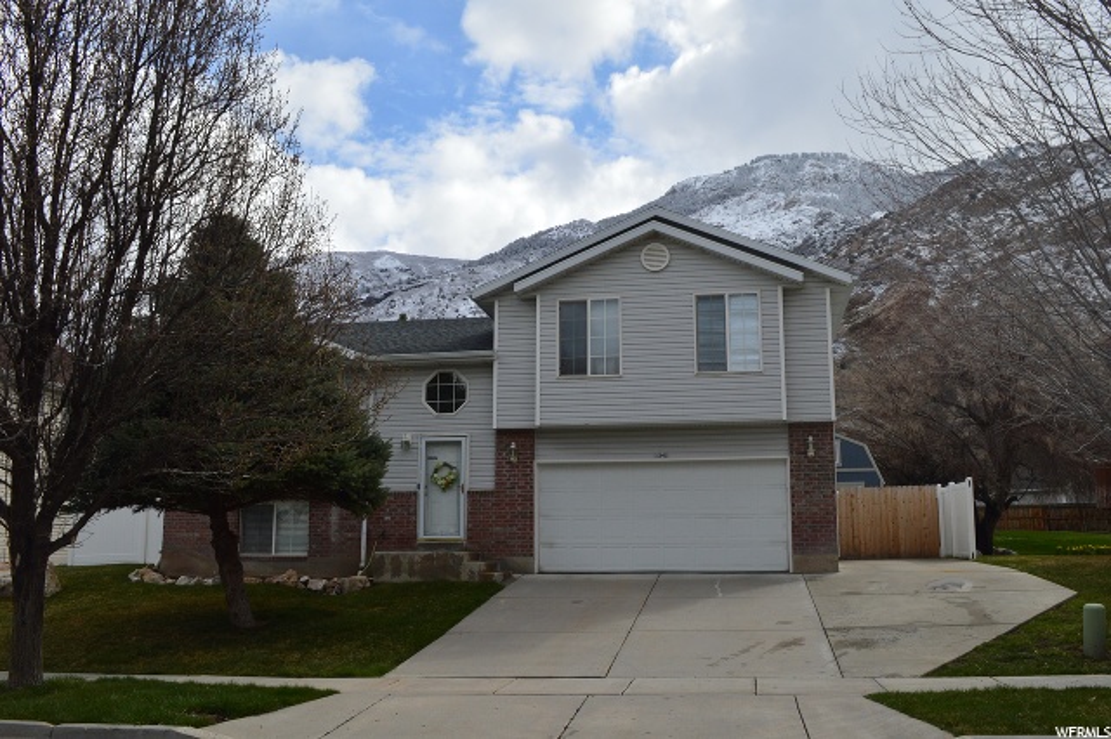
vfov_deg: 43.6
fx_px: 925
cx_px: 556
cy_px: 370
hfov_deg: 62.0
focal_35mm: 30
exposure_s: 1/500
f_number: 11
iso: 360
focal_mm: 20
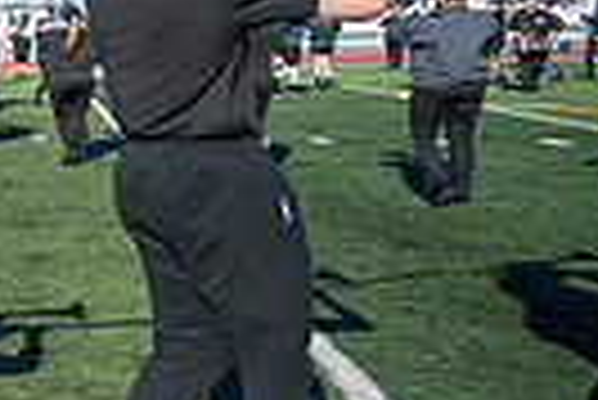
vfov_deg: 22.1
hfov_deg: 18.1
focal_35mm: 61
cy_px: 106
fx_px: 1014
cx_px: -656
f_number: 4
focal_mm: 14
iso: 160
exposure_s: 1/2000
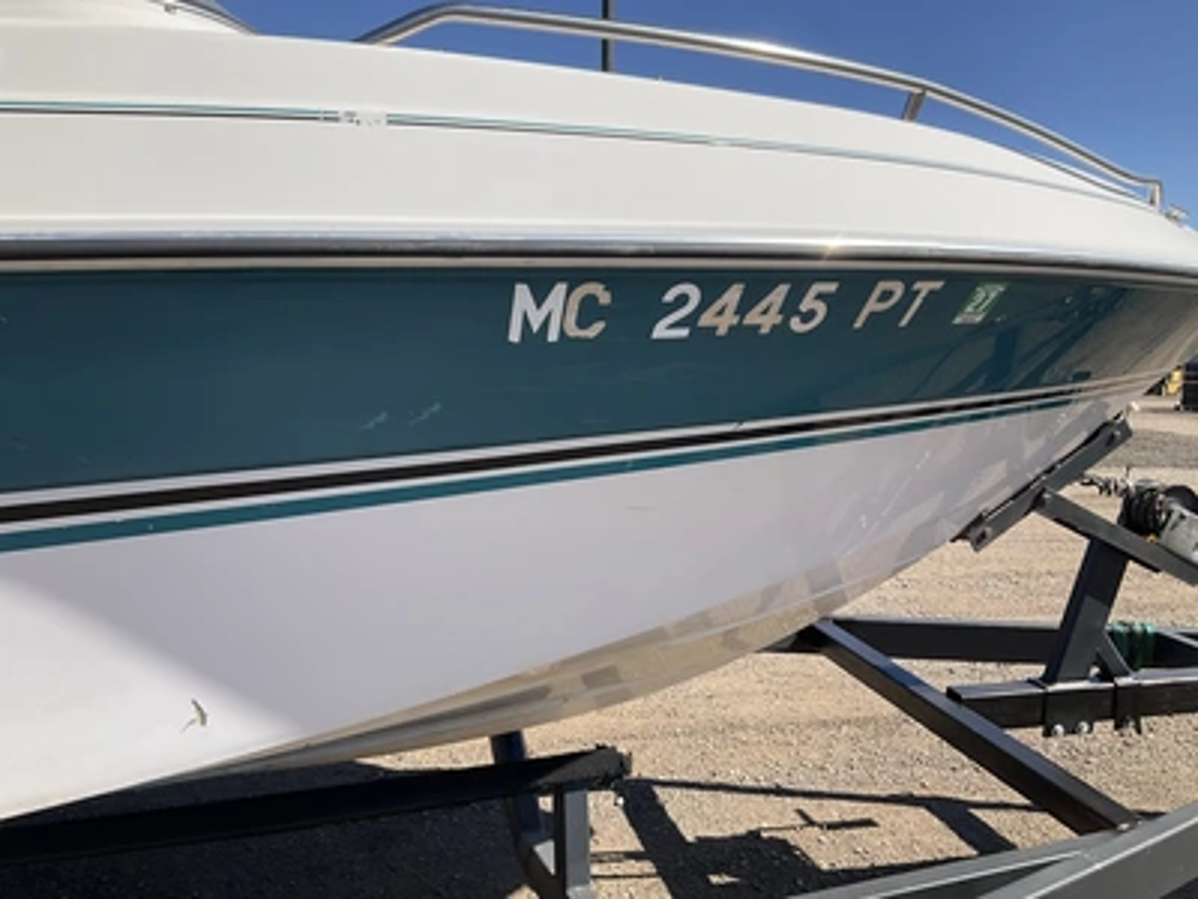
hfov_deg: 61.7
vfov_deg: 48.2
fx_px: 1004
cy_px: 450
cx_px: 599
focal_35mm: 29
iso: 25
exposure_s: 1/2058
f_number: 1.8
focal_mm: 3
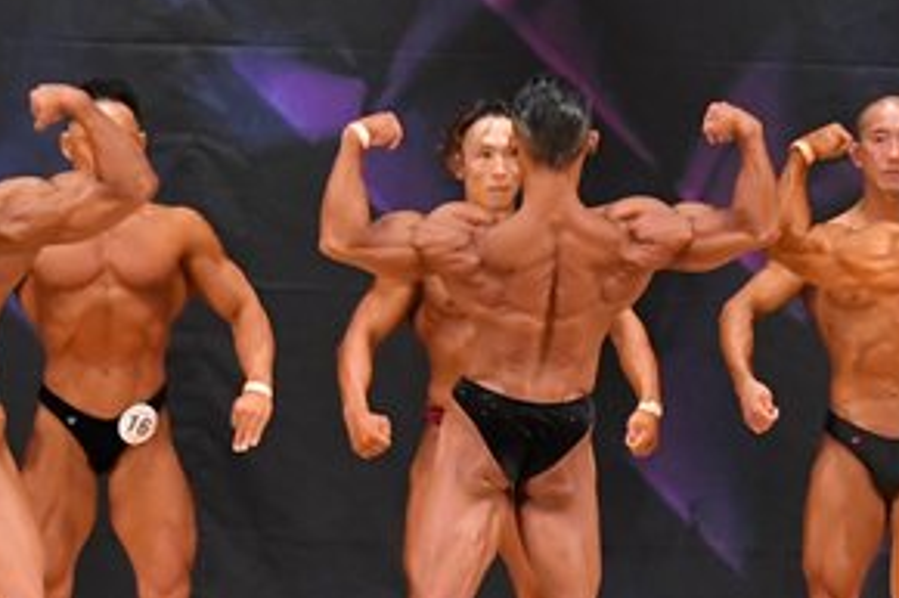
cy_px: 328
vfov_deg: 3.3
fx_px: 10482
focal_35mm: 420
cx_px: 739
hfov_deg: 4.9
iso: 6400
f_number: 5.6
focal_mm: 105
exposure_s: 1/400
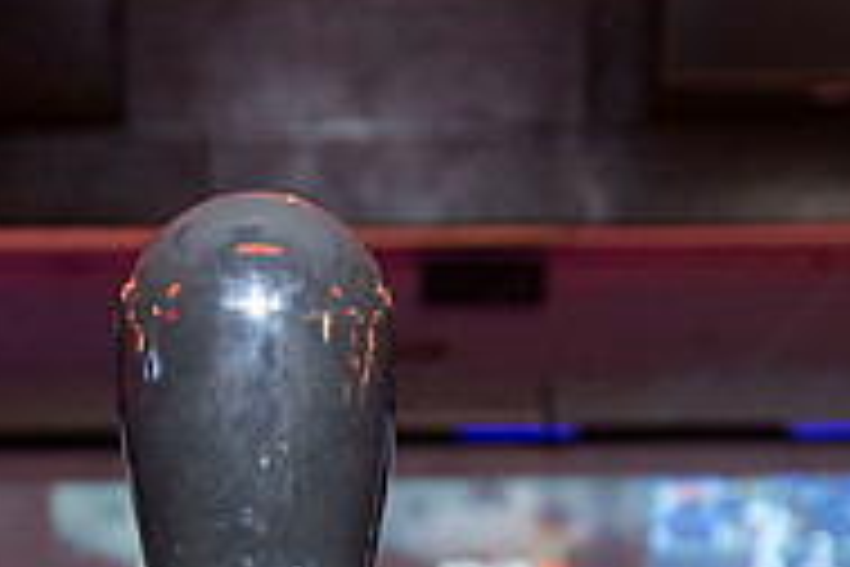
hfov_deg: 21.8
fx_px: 2196
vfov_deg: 13.3
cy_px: 1004
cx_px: 279
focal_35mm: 93
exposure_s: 1/13
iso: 1000
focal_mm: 26
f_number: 5.6
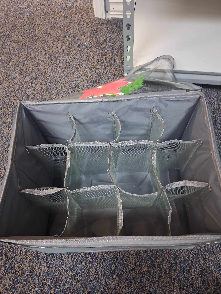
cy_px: 147
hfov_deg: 53.1
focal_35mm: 26
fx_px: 221
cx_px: 110
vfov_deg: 67.3
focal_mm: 3.98
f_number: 1.8
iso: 500
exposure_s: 1/24
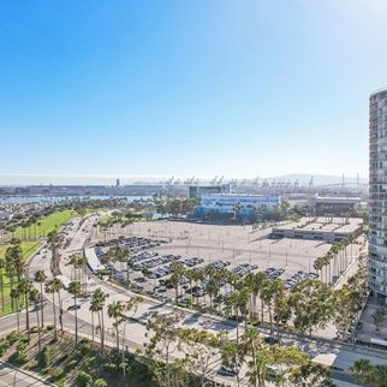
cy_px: 195
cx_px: 216
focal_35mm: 29
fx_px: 367
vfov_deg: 55.6
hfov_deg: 55.5
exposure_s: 1/2000
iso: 100
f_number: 2.8
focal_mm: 8.4
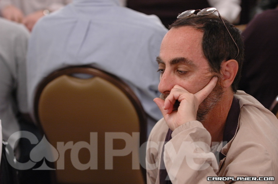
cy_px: 92
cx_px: 139
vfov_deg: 11.1
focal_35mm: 123
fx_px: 949
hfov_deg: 16.7
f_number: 3.2
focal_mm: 82
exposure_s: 1/50
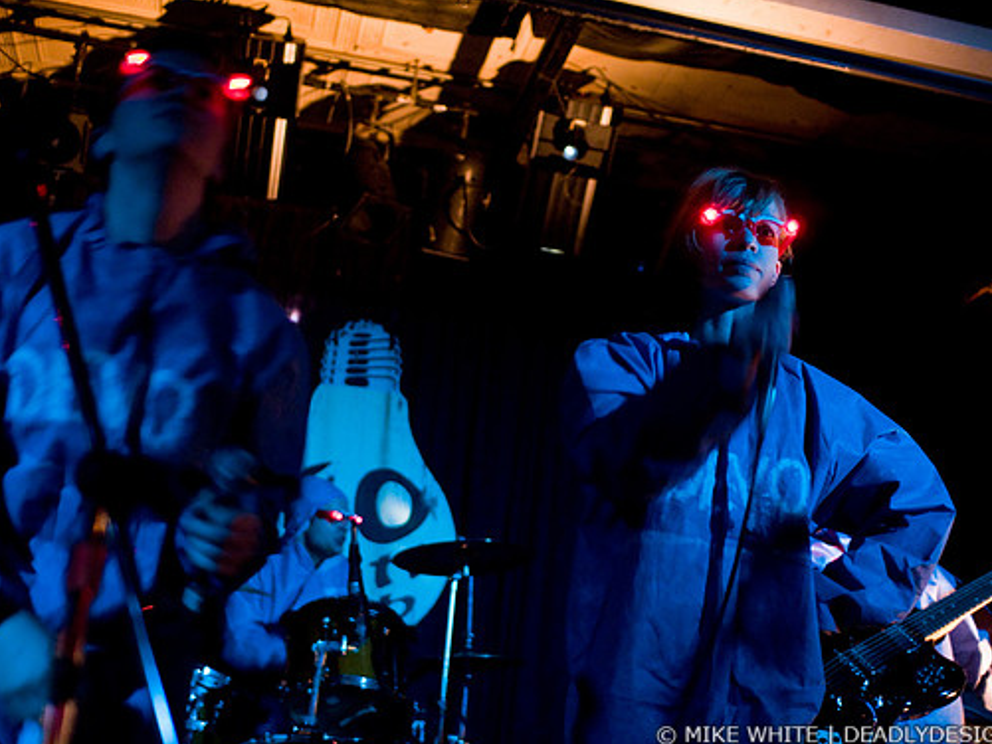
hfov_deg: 38.2
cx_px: 521
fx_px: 1433
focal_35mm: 50
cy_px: 371
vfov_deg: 29.1
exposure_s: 1/40
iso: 1000
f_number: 1.8
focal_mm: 30
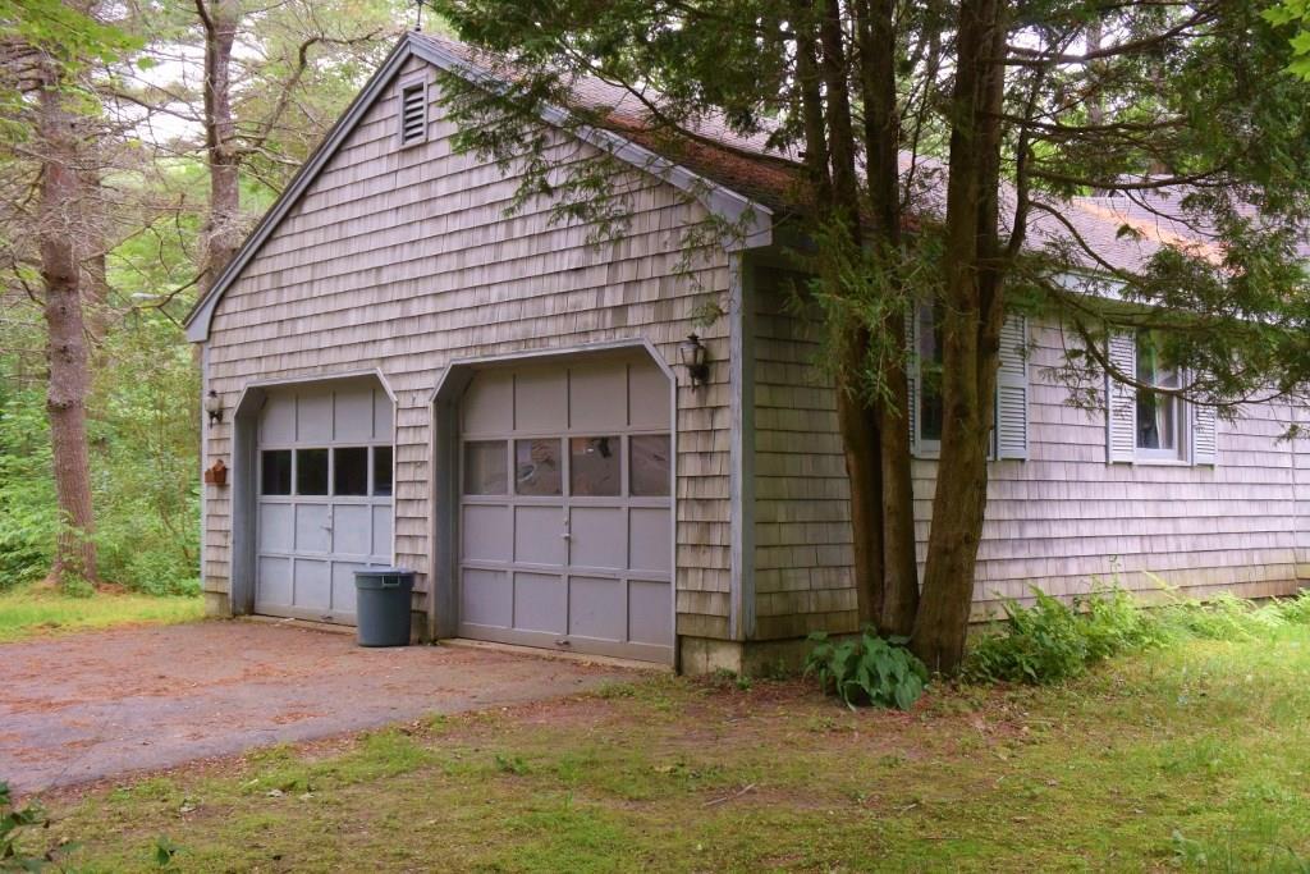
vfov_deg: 32.6
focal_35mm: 41
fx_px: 1492
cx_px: 655
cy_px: 437
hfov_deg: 47.4
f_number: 4.2
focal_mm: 15.3
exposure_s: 1/80
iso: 800
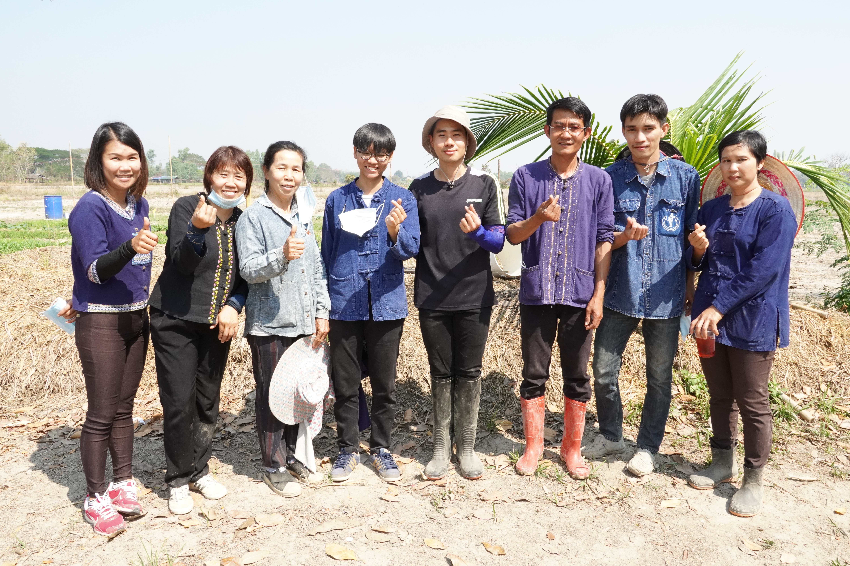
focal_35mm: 30
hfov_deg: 61.9
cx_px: 425
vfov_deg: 43.6
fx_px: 708
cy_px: 283
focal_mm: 20
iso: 1600
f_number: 14
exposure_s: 1/400
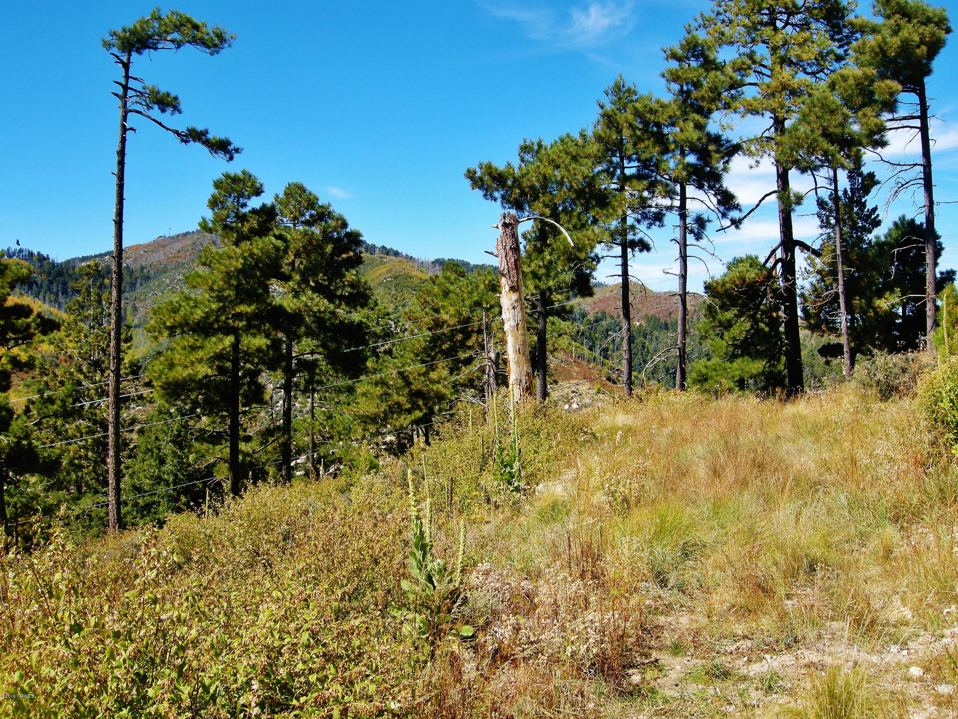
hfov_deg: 52.6
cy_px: 360
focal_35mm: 35
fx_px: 969
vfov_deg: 40.7
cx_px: 479
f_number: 5.4
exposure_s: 1/188
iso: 64
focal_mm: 7.5
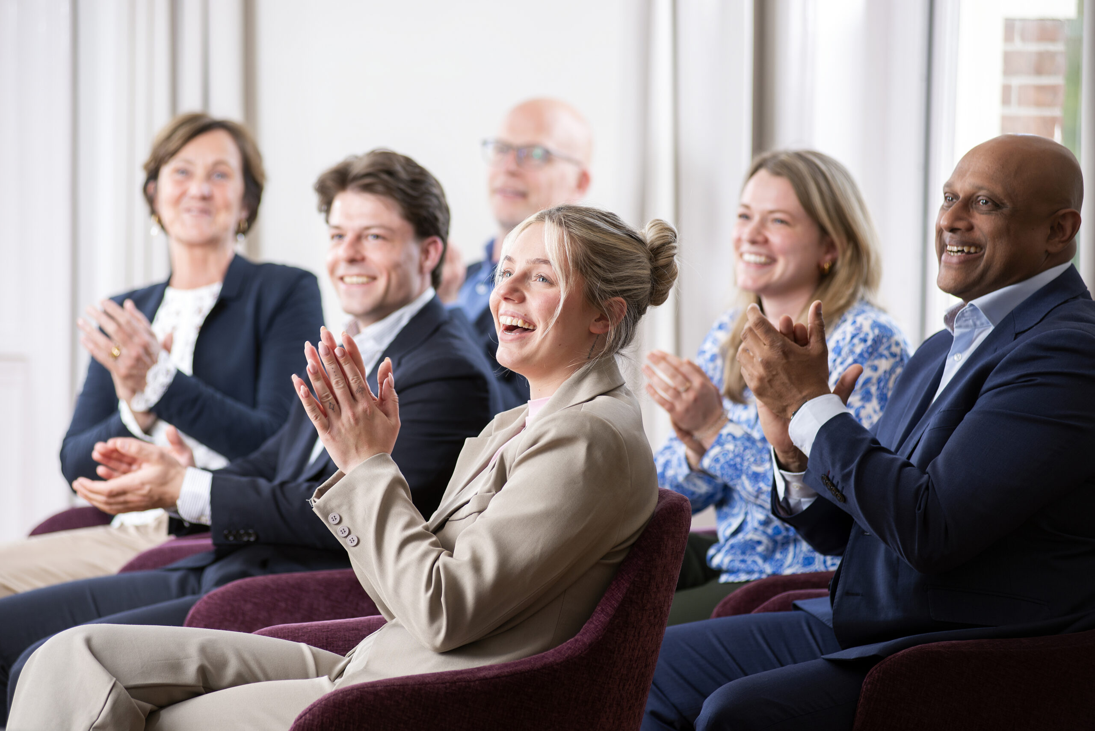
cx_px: 548
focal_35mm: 135
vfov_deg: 10.2
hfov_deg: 15.2
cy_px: 366
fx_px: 4108
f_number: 3.5
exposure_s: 1/160
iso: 200
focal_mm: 135
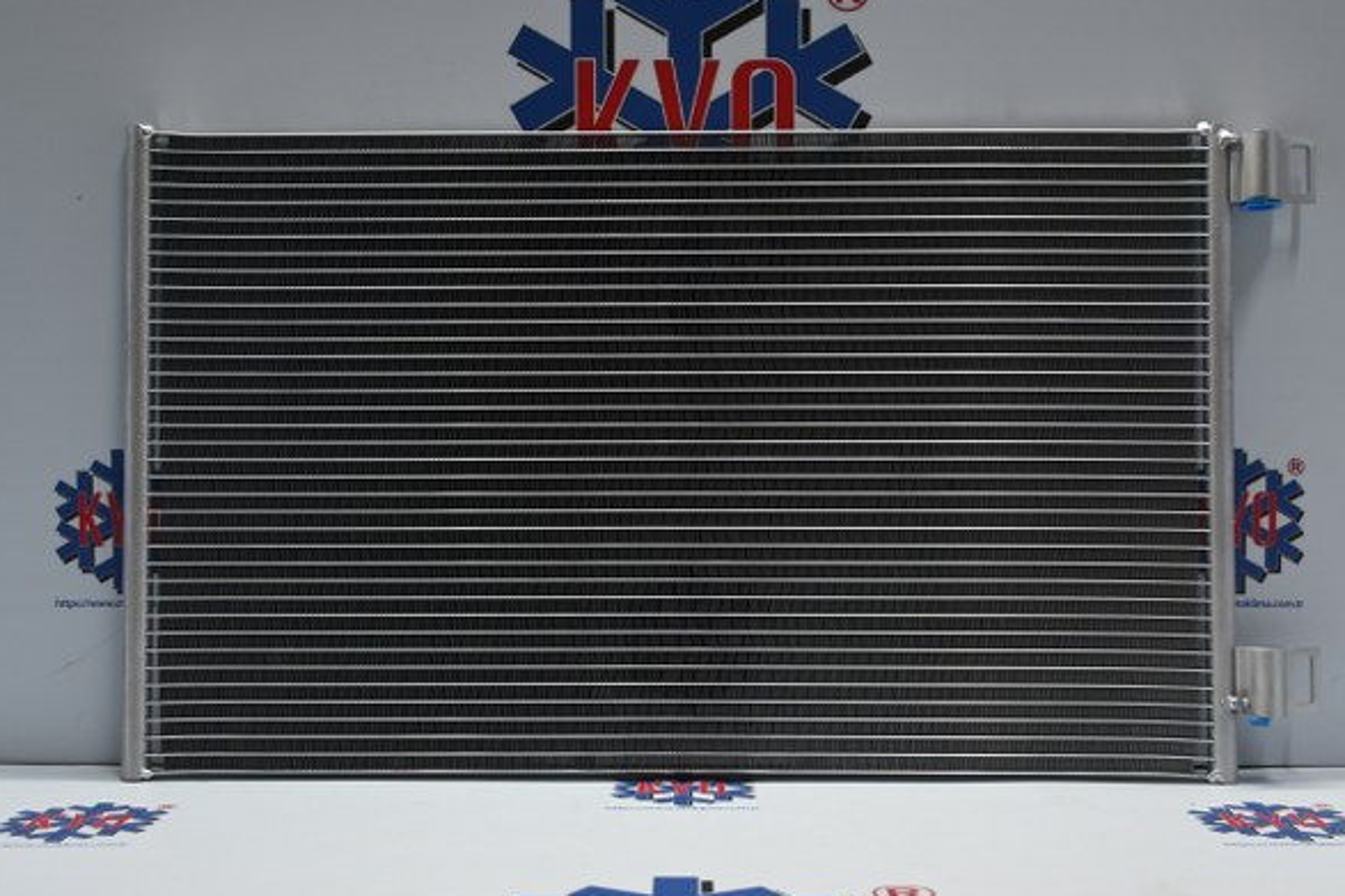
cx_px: 676
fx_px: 1718
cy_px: 447
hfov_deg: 42.8
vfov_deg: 29.2
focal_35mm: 46
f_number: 4.8
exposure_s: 1/50
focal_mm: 30
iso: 500
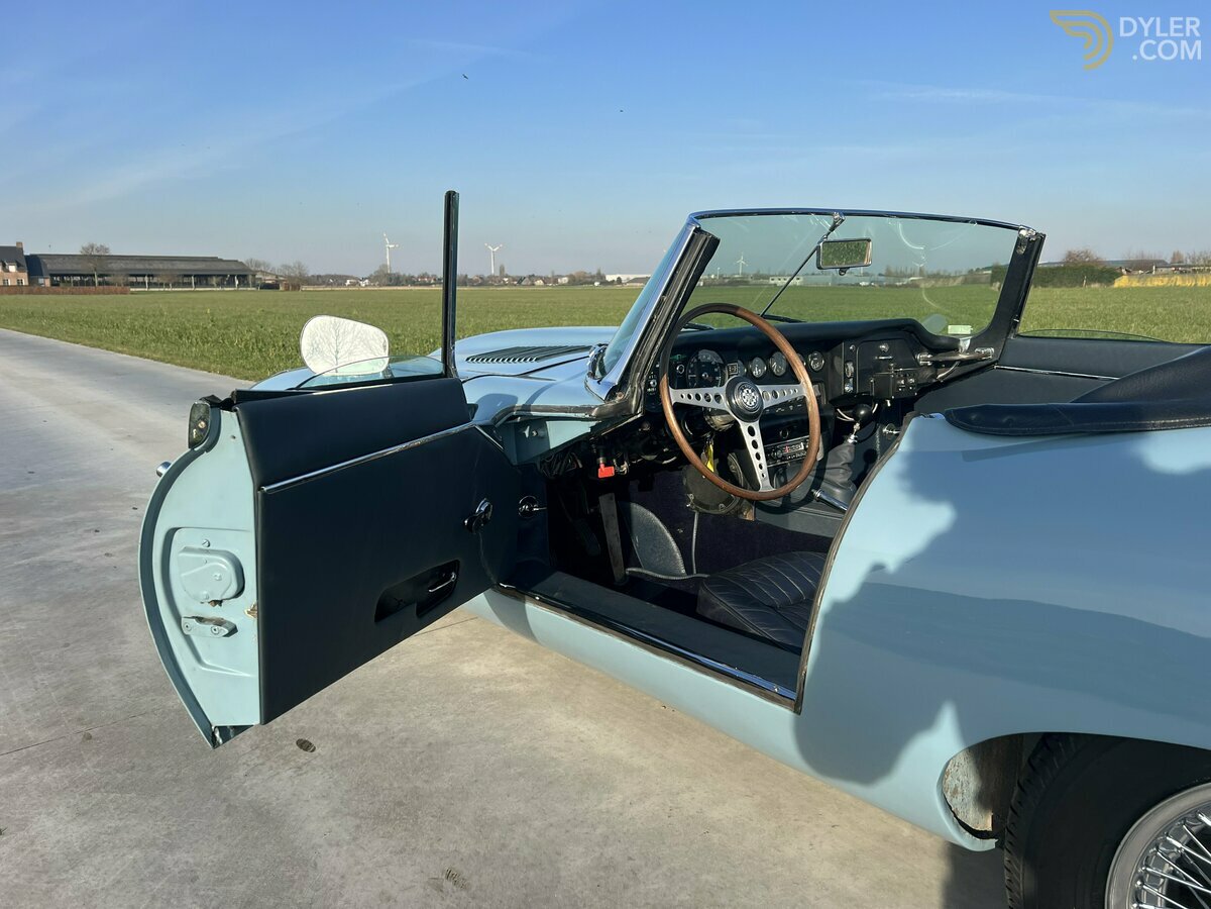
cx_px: 606
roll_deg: +0.0
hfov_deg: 67.3
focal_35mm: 26
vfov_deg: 53.1
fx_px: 910
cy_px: 454
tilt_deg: -10.4
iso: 50
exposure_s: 1/2695
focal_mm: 5.7
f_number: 1.5
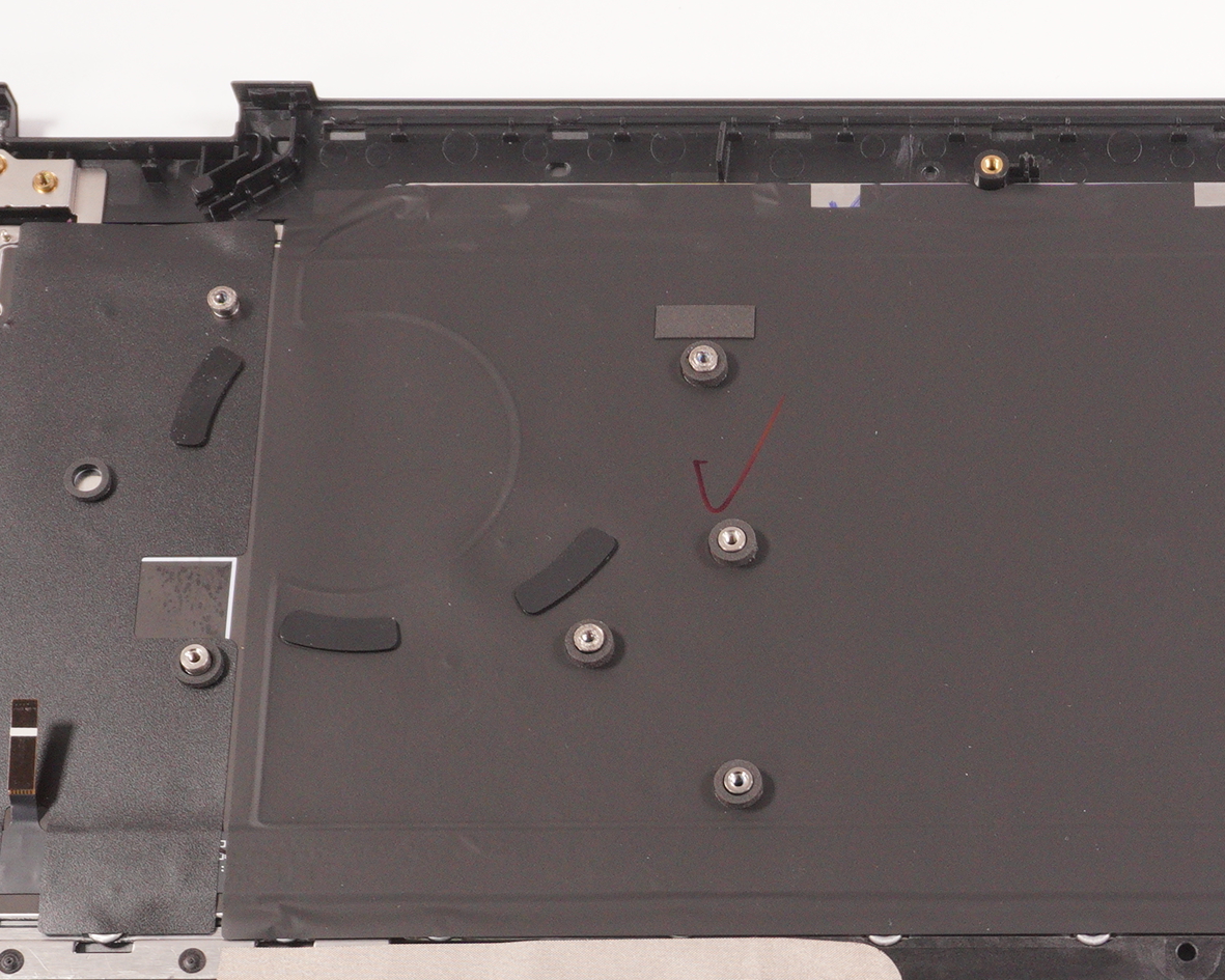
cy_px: 893
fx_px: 3118
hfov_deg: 21.9
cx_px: 1027
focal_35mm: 86
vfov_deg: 17.6
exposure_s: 1/250
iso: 640
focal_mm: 24
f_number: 5.6
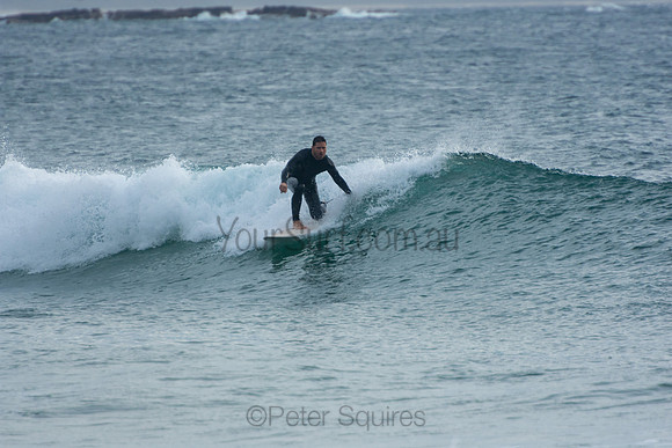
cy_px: 224
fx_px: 11202
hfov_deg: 3.4
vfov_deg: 2.3
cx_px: 336
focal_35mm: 600
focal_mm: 400
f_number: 5.6
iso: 400
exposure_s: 1/1000
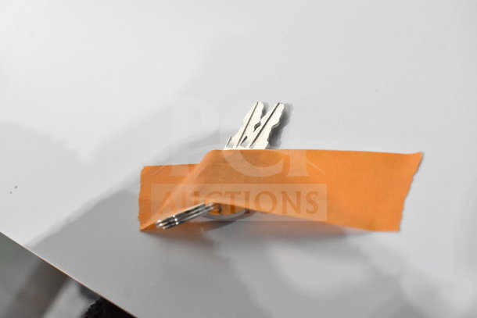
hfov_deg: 53.1
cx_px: 238
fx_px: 477
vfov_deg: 36.9
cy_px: 159
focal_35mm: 36
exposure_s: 1/200
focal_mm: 24
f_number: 7.1
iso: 6400
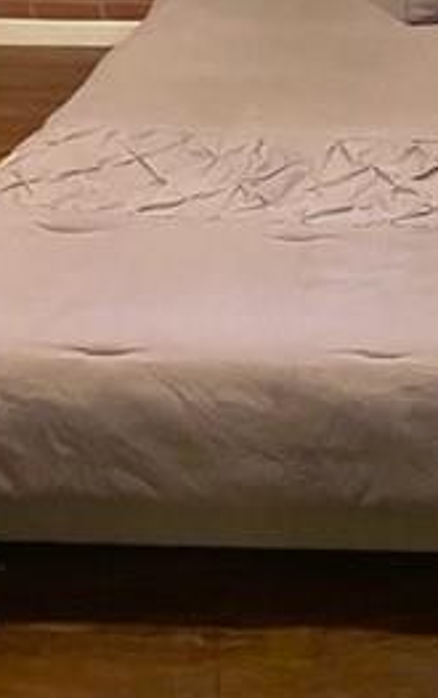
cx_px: 603
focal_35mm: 67
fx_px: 1276
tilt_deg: -16.7
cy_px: -45
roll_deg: -3.4
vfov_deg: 28.2
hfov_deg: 17.9
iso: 800
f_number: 1.6
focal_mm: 4.2
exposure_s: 1/30
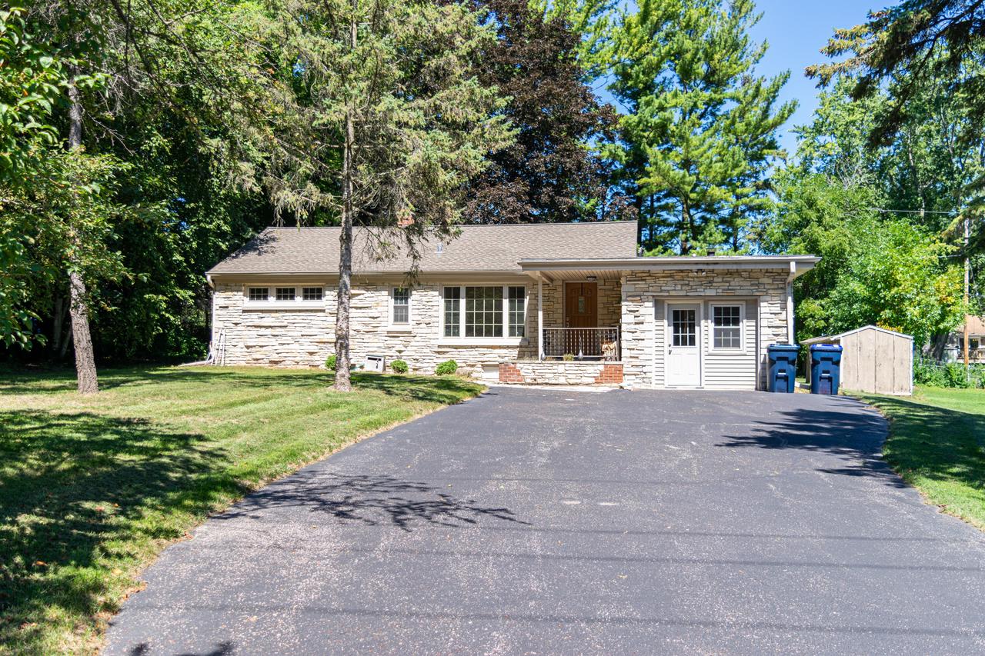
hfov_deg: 53.1
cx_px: 492
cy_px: 328
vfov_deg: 36.9
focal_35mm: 36
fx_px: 985
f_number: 4
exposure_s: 1/320
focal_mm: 24
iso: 100
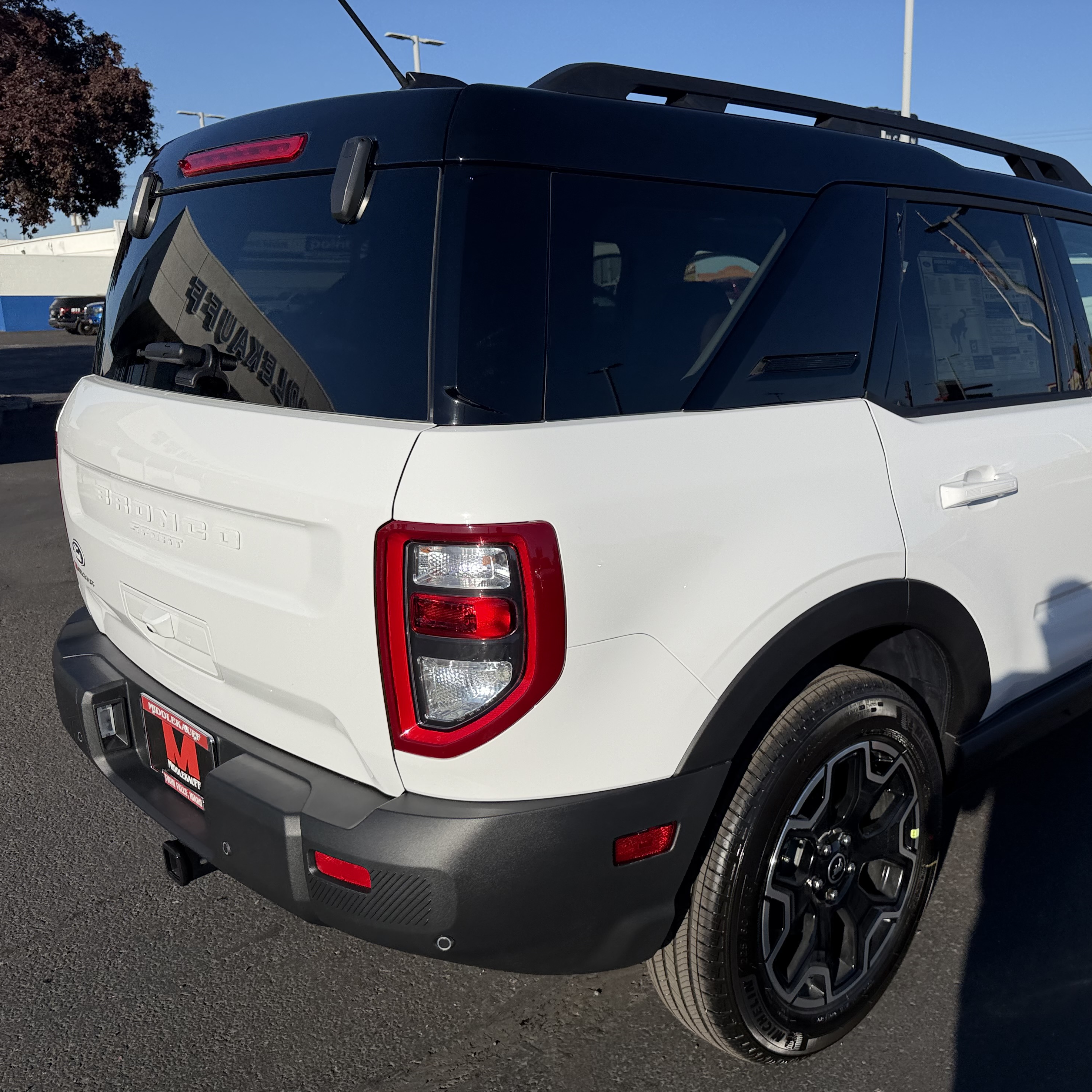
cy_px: 559
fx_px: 1035
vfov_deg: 55.6
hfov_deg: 54.4
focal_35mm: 29
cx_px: 733
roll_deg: +2.0
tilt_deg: -13.5
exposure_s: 1/9091
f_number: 1.78
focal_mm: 6.76
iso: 80
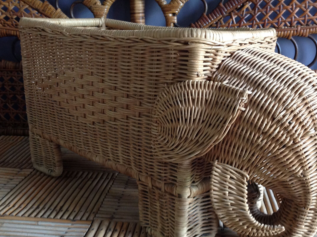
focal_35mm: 42
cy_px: 139
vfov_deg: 34.3
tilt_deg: -18.3
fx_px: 385
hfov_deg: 44.7
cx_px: 177
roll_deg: -1.2
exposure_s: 1/15
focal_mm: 4.28
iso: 160
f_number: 2.4
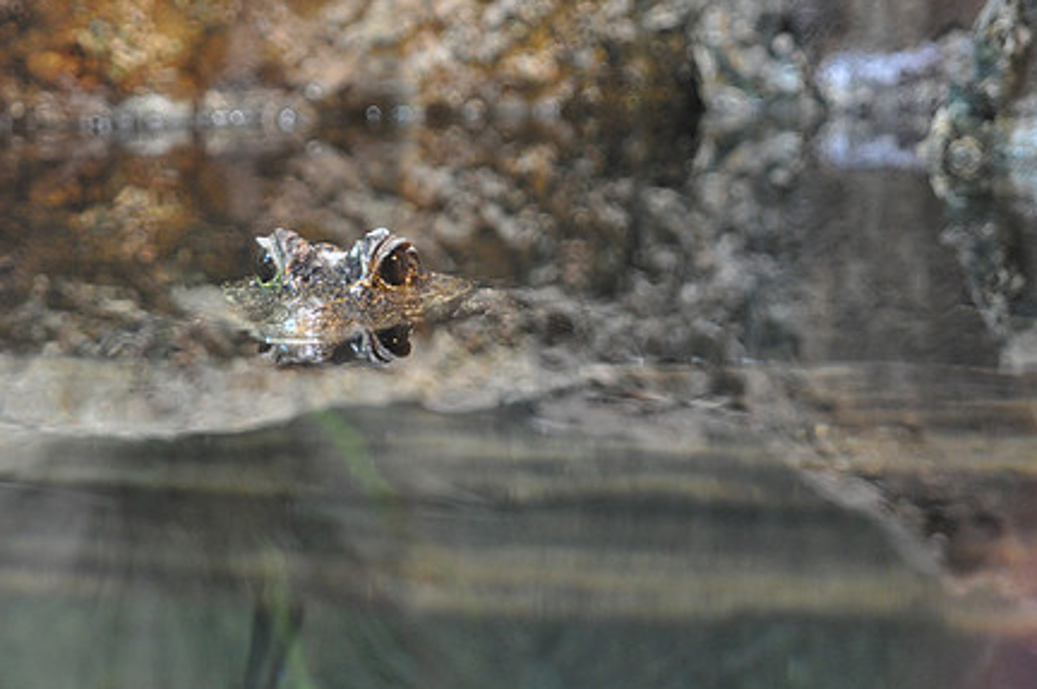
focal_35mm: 141
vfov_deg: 9.7
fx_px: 4057
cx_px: 346
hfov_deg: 14.5
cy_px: 316
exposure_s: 1/40
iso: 1600
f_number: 2.8
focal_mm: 70
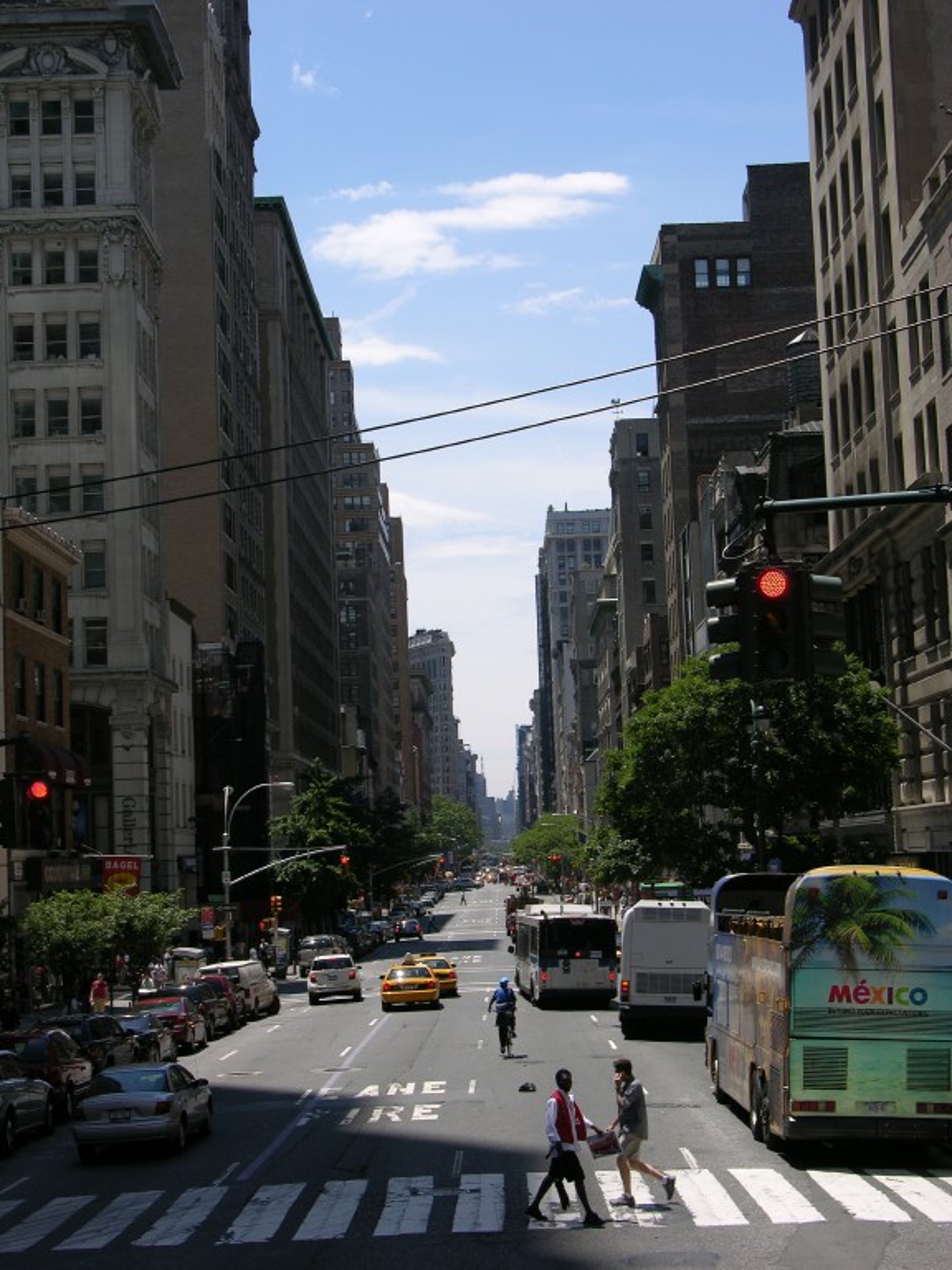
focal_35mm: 62
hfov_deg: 23.7
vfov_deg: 31.2
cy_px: 635
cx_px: 476
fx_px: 2273
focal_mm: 15.7
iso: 50
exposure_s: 1/280
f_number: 5.7
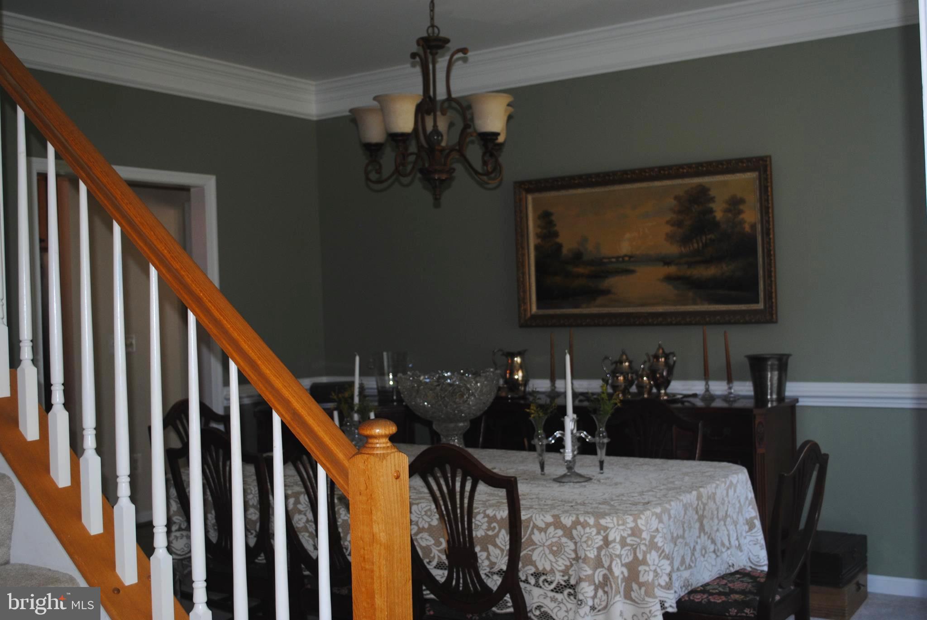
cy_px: 310
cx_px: 464
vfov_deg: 34.3
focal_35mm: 39
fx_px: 1005
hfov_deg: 49.5
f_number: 4.2
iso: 200
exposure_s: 1/60
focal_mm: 26
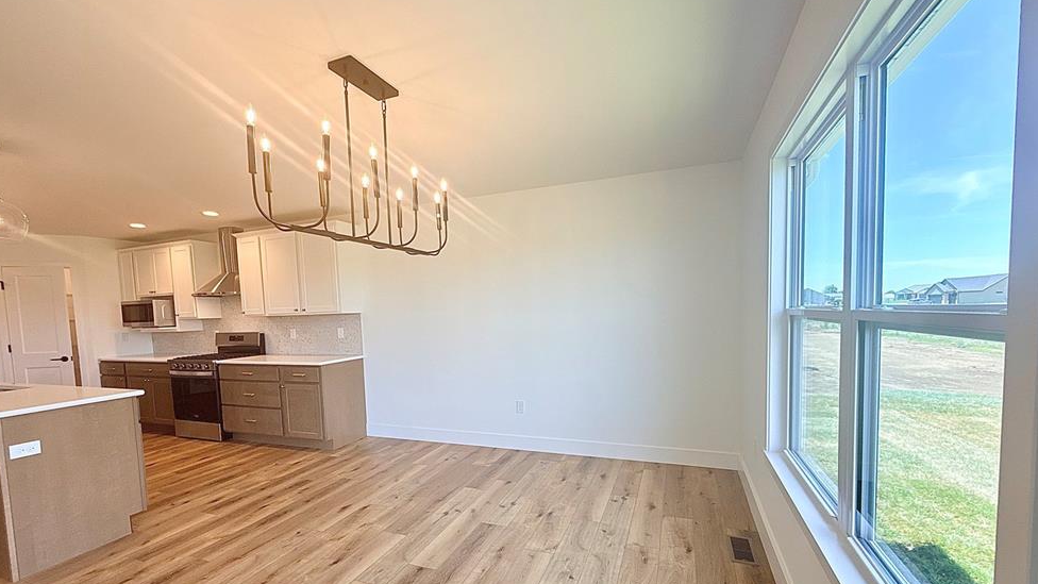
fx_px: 440
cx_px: 515
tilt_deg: -4.2
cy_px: 343
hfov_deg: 99.4
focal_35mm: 16
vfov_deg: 66.6
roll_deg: +1.8
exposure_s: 1/120
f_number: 2.2
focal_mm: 2.22
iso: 64
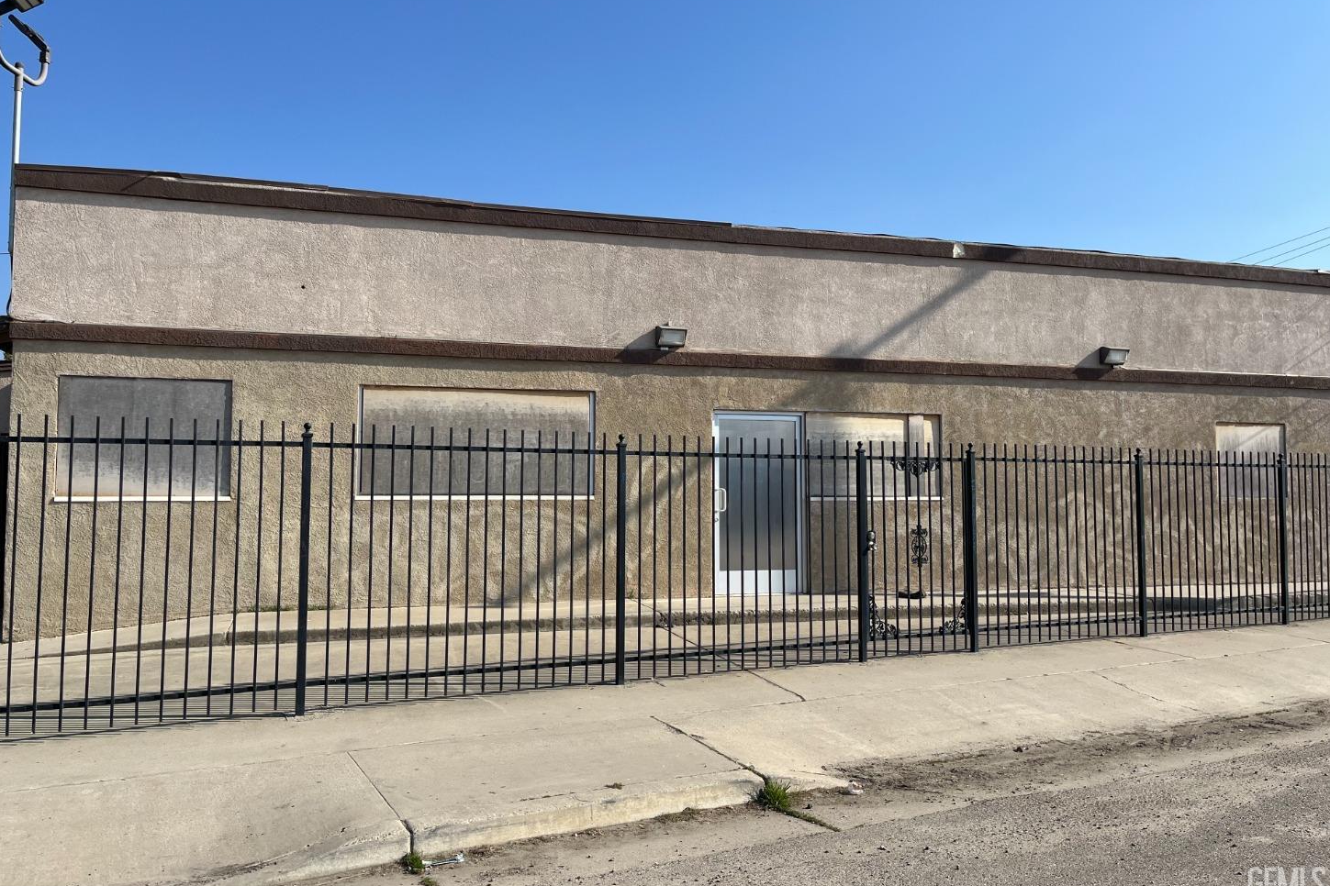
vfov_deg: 46.4
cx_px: 643
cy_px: 414
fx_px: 1034
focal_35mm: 28
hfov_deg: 65.5
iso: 50
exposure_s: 1/4651
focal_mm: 5.1
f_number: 1.6
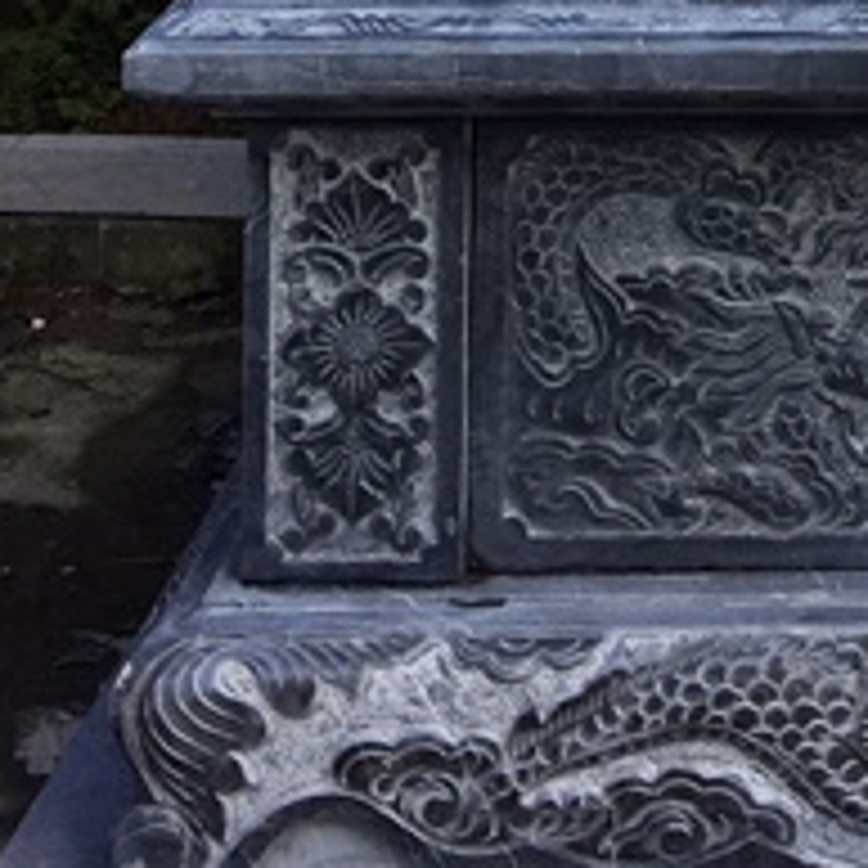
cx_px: 1034
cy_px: -589
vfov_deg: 14.8
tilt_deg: -1.0
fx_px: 3007
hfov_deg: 15.8
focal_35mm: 106
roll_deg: -0.9
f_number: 2.2
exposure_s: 1/460
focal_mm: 4.15
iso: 25
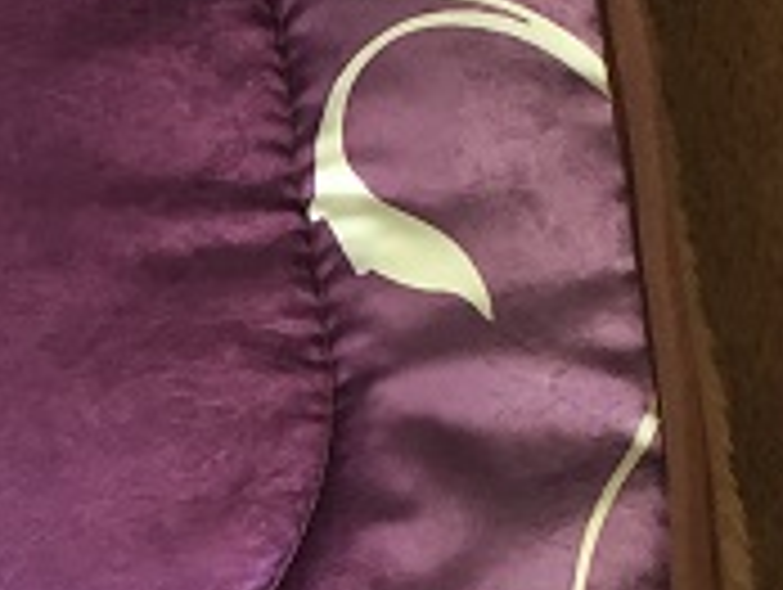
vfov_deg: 11.1
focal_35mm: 133
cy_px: 527
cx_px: 63
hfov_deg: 14.6
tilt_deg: -62.0
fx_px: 3013
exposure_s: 1/33
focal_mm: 4.15
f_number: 2.2
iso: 80
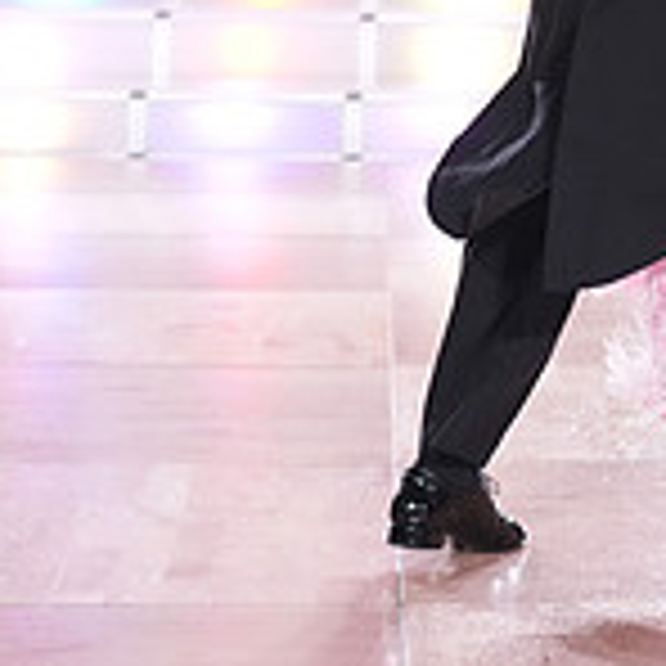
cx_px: 1012
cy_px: -196
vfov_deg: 9.1
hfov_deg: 9.0
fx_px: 4136
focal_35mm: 190
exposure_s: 1/500
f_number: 4
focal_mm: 57
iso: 3200
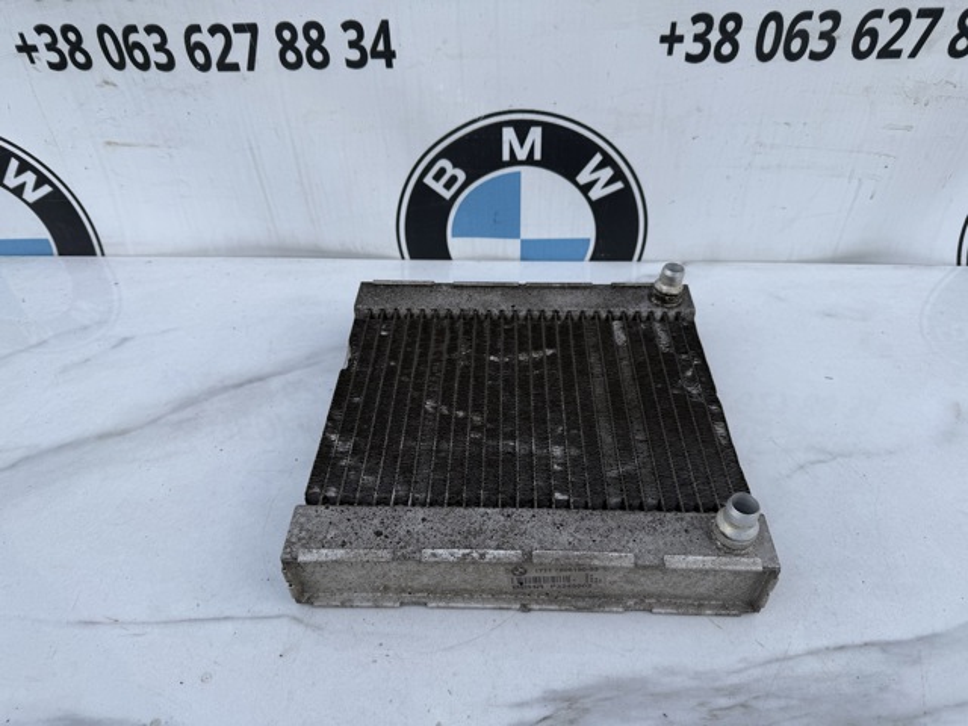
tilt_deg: -37.7
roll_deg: +3.1
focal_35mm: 24
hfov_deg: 71.6
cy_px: 363
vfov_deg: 56.8
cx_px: 484
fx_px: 671
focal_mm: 6.76
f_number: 1.78
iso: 80
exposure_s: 1/412
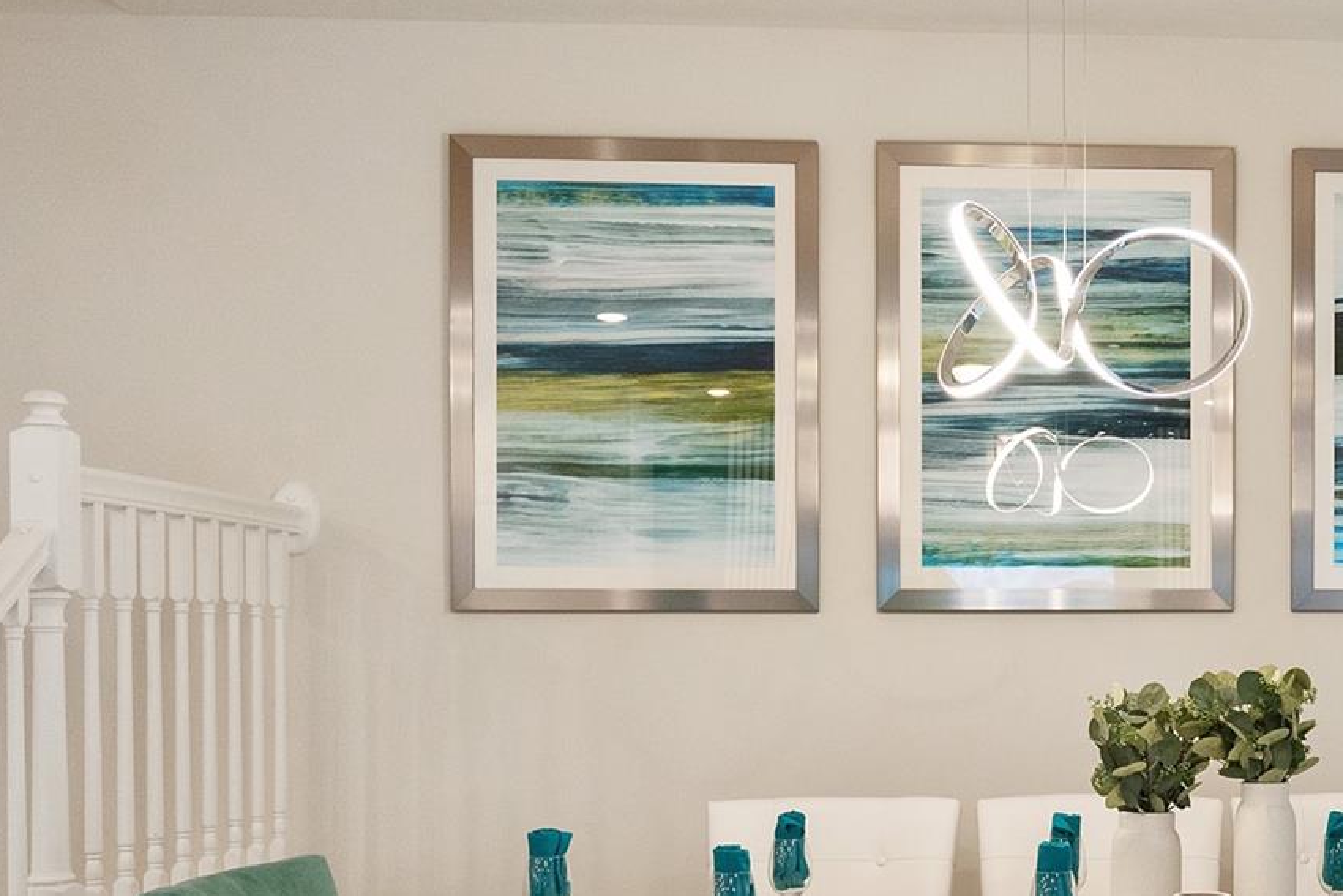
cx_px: 1179
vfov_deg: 28.0
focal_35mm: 47
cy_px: 735
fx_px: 1754
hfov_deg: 39.3
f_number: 4
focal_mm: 25
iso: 1250
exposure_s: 1/160
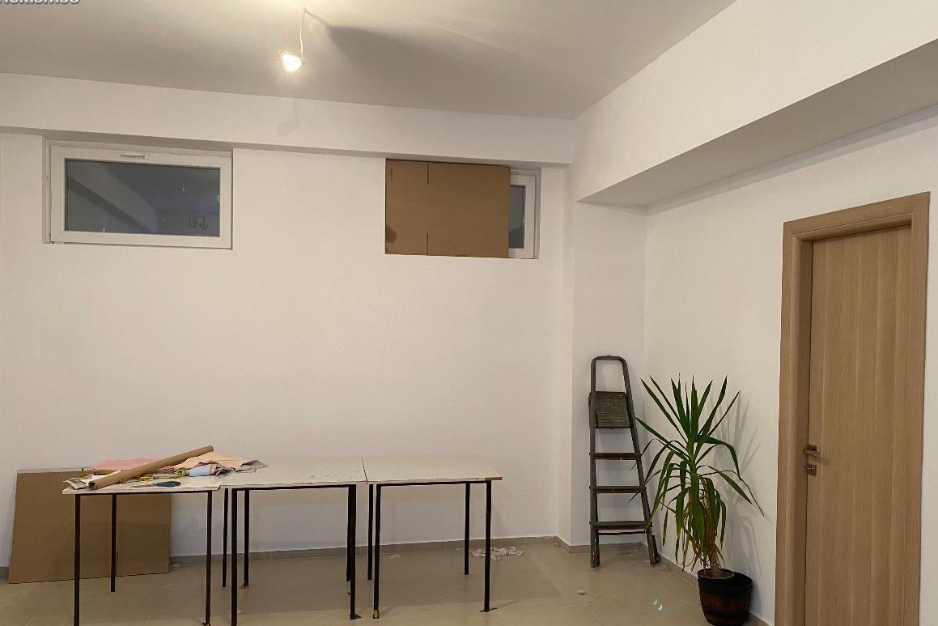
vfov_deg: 46.4
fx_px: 730
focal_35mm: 28
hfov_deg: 65.5
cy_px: 343
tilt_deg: -1.4
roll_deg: -1.6
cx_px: 475
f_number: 1.8
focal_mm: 4.25
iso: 125
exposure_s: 1/50
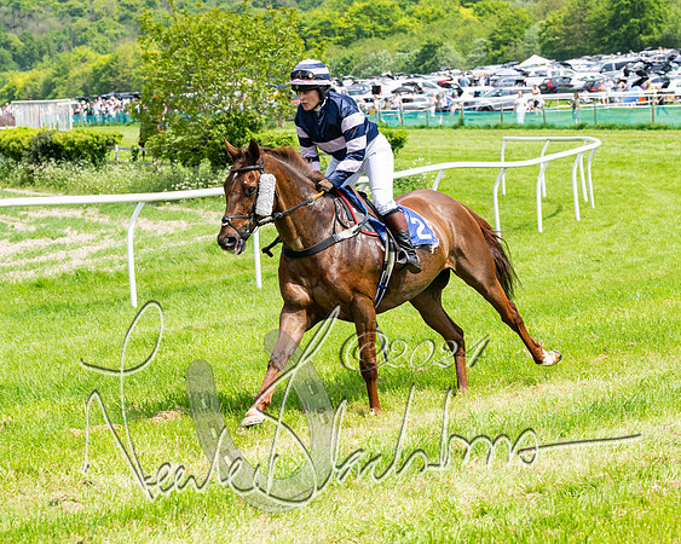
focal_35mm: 120
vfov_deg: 12.8
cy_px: 243
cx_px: 394
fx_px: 2424
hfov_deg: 16.0
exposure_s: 1/1250
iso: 200
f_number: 5
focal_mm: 70
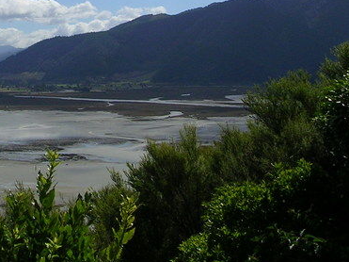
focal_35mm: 82
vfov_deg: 17.4
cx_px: -2
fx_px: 826
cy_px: -17
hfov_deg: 22.9
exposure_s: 1/650
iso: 50
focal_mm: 5.8
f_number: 5.6
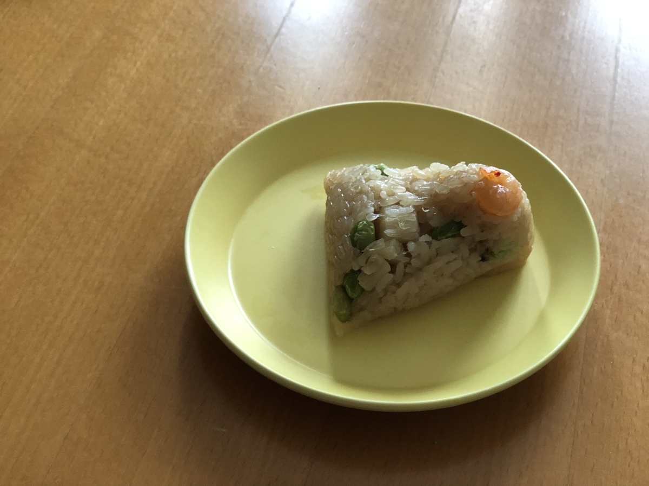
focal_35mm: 52
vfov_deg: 28.0
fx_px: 975
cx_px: 324
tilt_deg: -47.2
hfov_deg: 36.8
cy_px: 243
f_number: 2.4
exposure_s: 1/15
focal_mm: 6
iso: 160
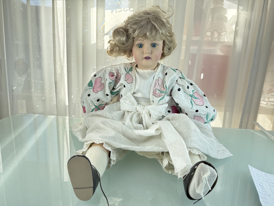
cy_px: 103
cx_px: 137
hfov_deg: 71.6
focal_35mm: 24
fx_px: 190
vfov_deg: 56.8
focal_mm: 6.76
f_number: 1.78
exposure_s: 1/728
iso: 100
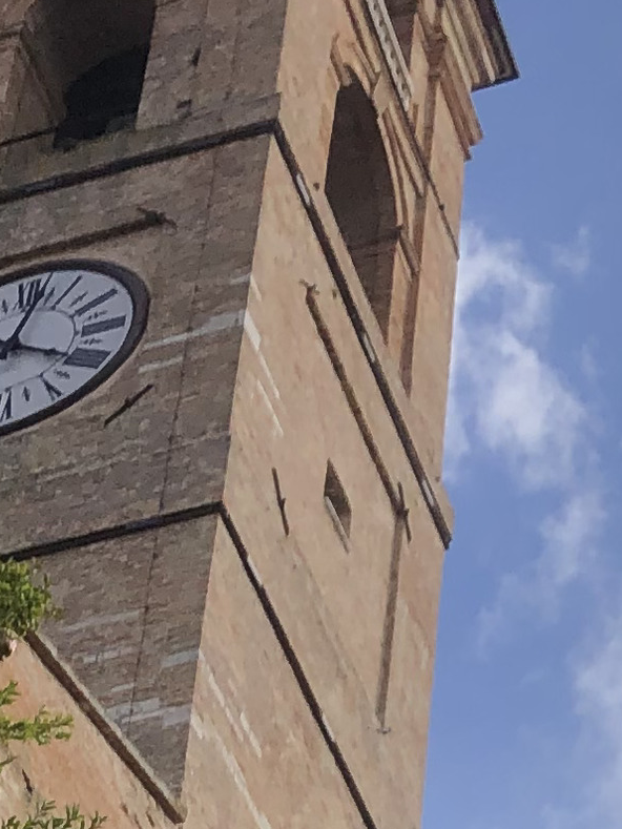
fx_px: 3401
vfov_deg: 12.7
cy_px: 1449
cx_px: 597
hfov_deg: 10.4
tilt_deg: +39.3
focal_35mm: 142
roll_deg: -1.1
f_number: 1.8
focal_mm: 4
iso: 20
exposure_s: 1/2000
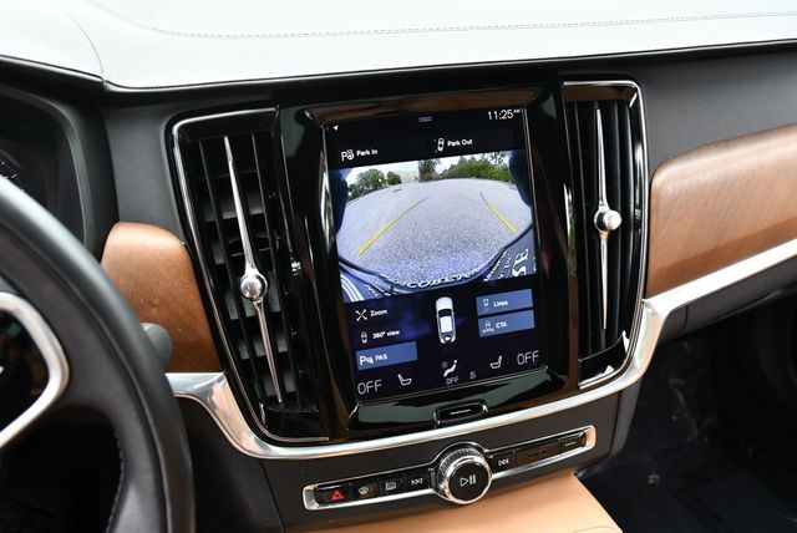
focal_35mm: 36
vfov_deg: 36.9
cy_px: 266
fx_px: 798
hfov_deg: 53.1
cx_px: 398
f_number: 4
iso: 400
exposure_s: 1/250
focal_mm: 18
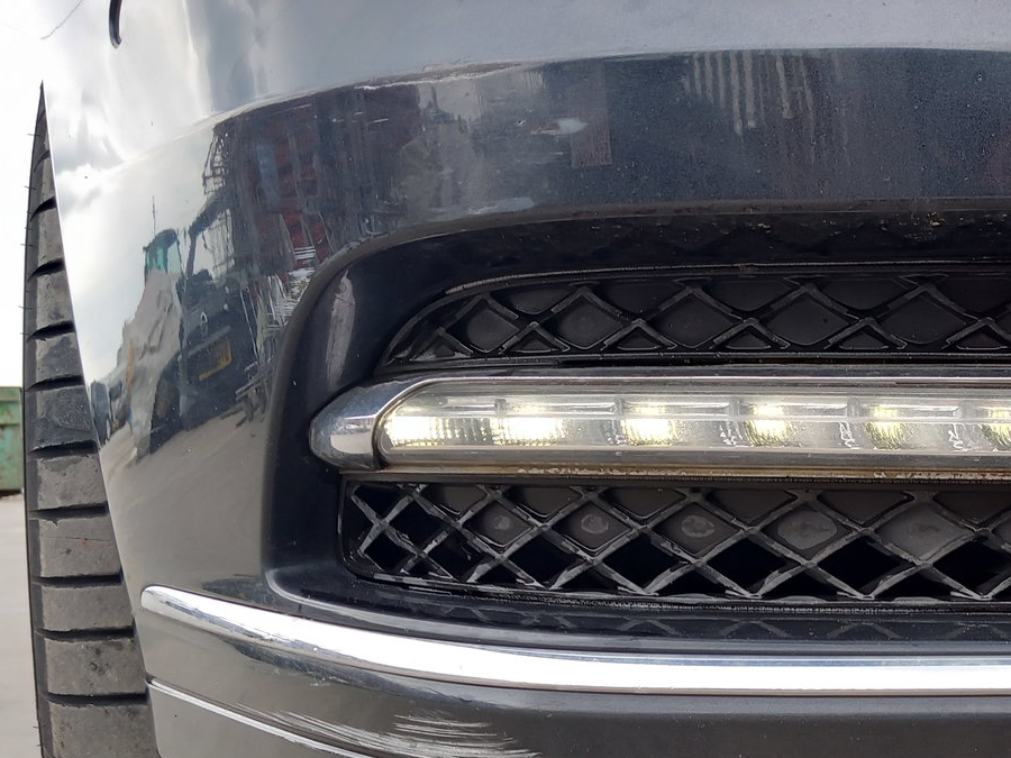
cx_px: 883
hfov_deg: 37.4
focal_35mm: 48
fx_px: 1402
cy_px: 511
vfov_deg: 30.0
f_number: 1.8
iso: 40
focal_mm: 4
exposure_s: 1/60
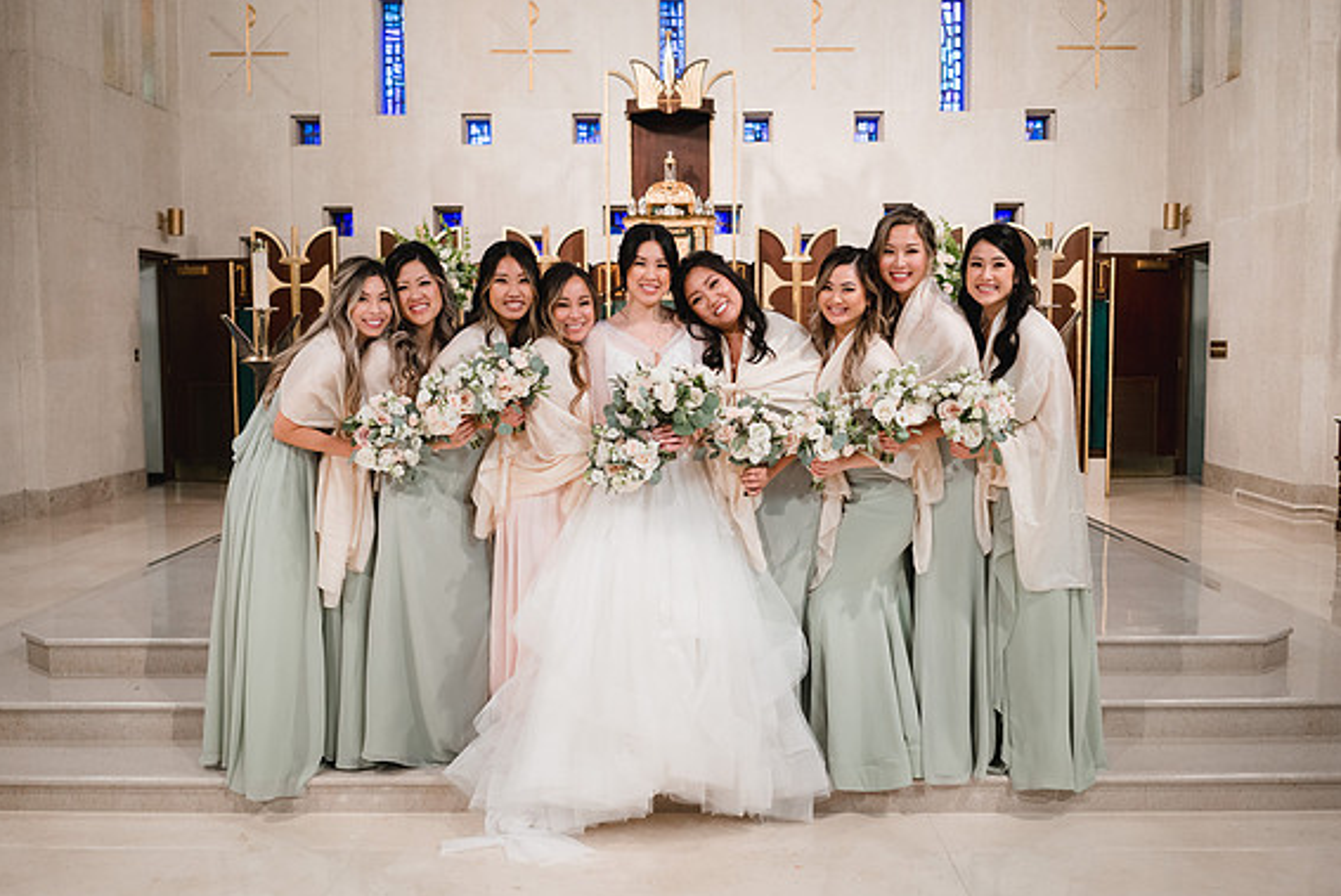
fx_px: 1342
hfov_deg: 53.1
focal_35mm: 36
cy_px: 453
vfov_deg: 36.9
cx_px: 676
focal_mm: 35
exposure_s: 1/200
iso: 1600
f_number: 3.2
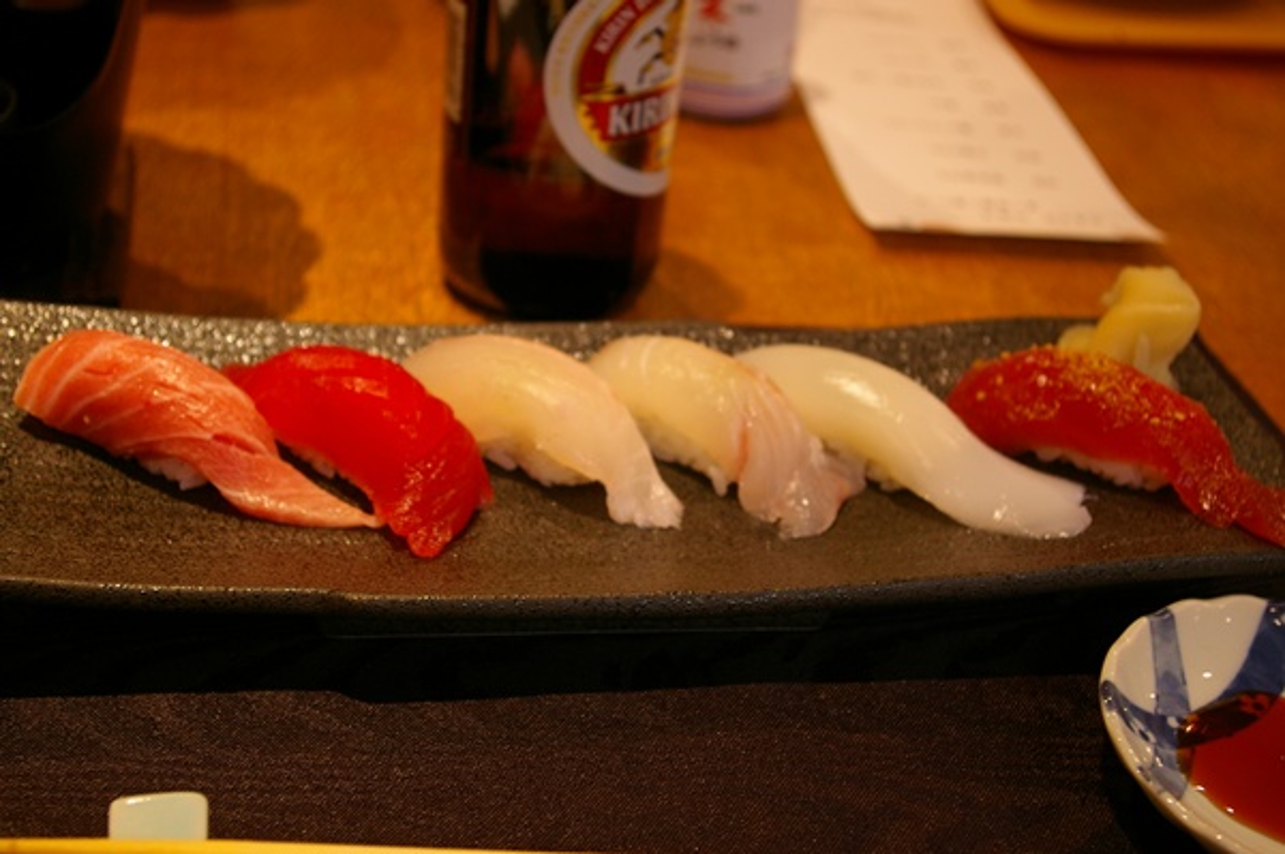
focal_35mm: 52
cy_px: 427
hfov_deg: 37.9
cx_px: 642
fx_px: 1872
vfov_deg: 25.7
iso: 400
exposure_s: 1/15
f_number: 4.5
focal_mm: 35
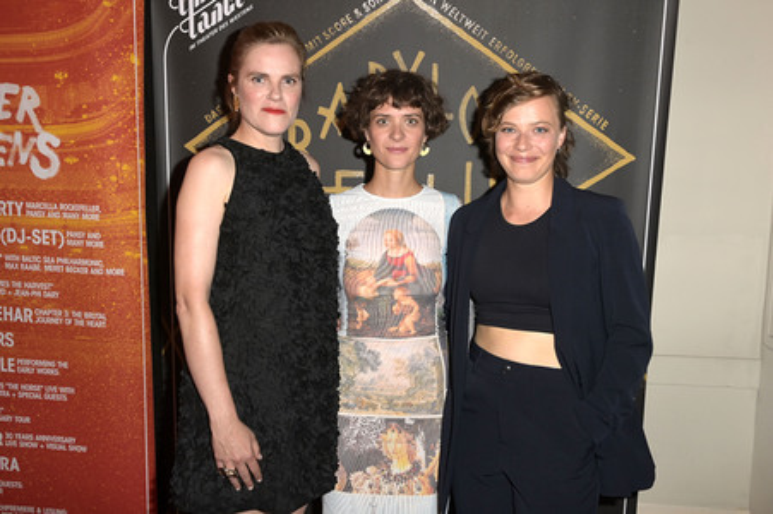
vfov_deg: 38.8
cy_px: 257
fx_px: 730
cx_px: 386
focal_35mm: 34
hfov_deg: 55.8
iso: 800
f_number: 5
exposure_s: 1/160
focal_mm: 34
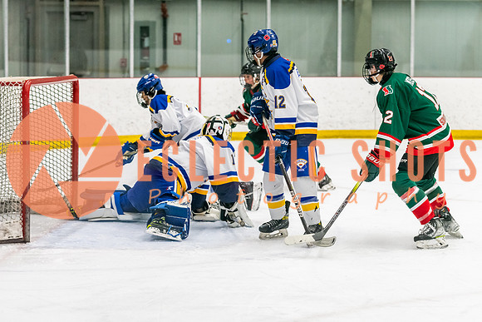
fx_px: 1567
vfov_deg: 11.7
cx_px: 260
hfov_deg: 17.5
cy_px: 161
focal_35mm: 117
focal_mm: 98
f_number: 2.8
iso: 3200
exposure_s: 1/800
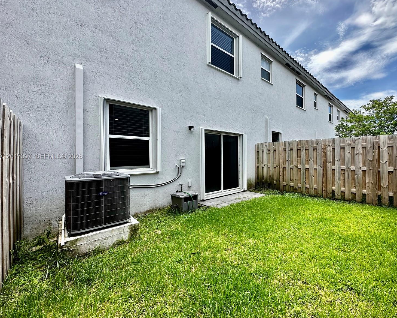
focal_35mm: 15
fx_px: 176
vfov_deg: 84.0
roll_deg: -0.1
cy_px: 157
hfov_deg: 96.6
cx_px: 215
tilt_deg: -0.2
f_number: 2.2
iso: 40
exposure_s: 1/818
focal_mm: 2.22
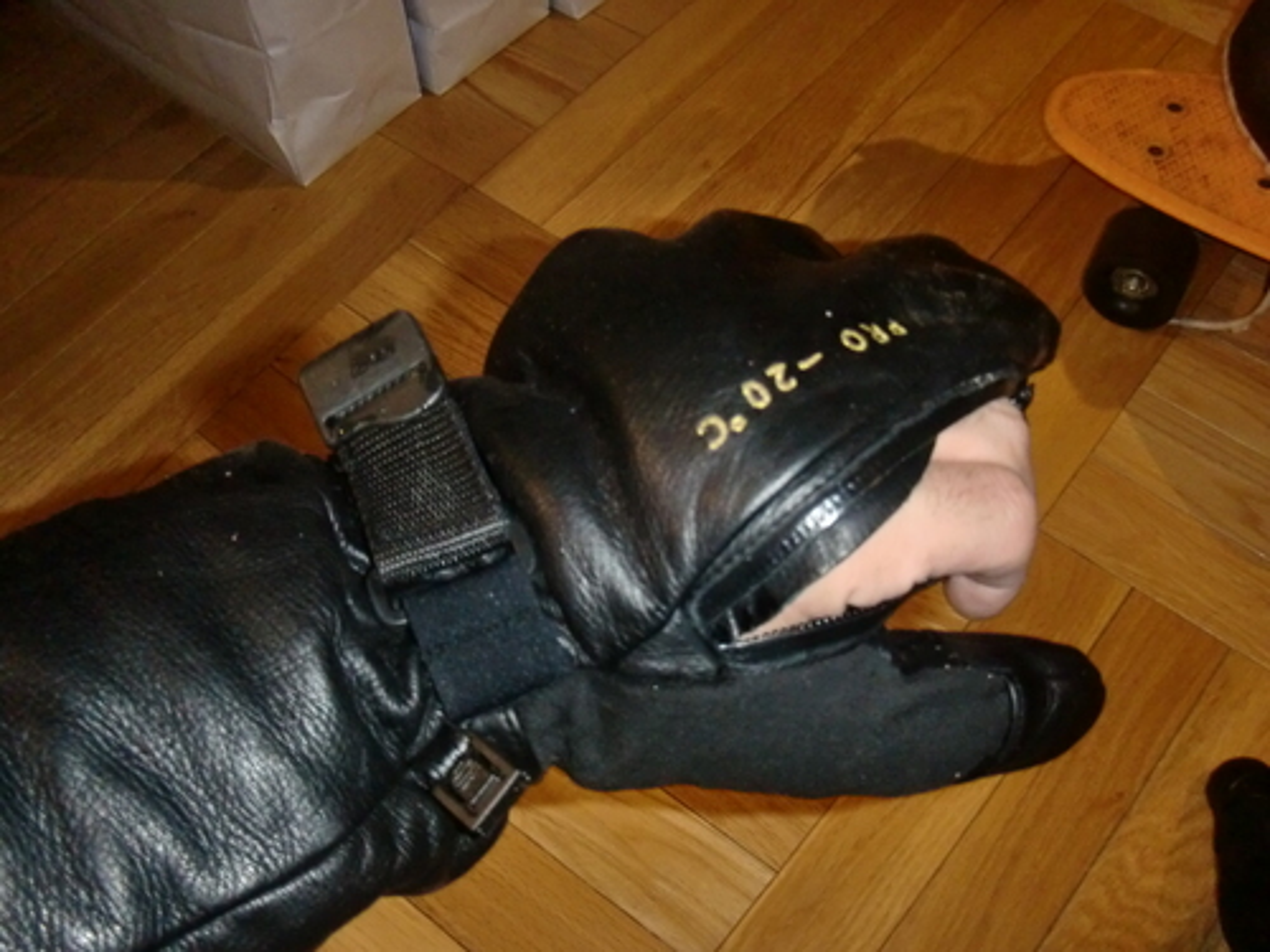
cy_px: 476
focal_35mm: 38
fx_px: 1394
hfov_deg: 49.0
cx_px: 635
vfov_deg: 37.7
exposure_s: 1/40
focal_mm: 6.66
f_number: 3.9
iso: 400
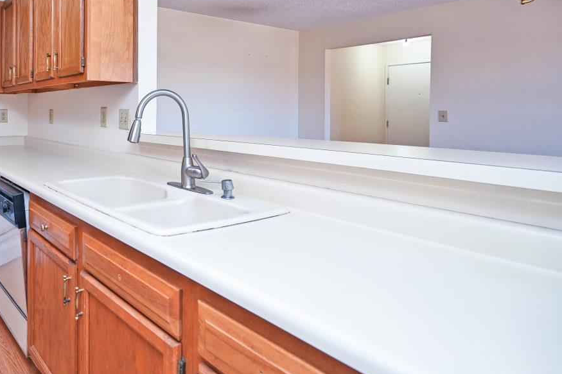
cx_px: 98
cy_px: 117
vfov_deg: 51.8
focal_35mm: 24
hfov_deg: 65.8
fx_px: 375
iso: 500
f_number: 4
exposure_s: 1/60
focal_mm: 14
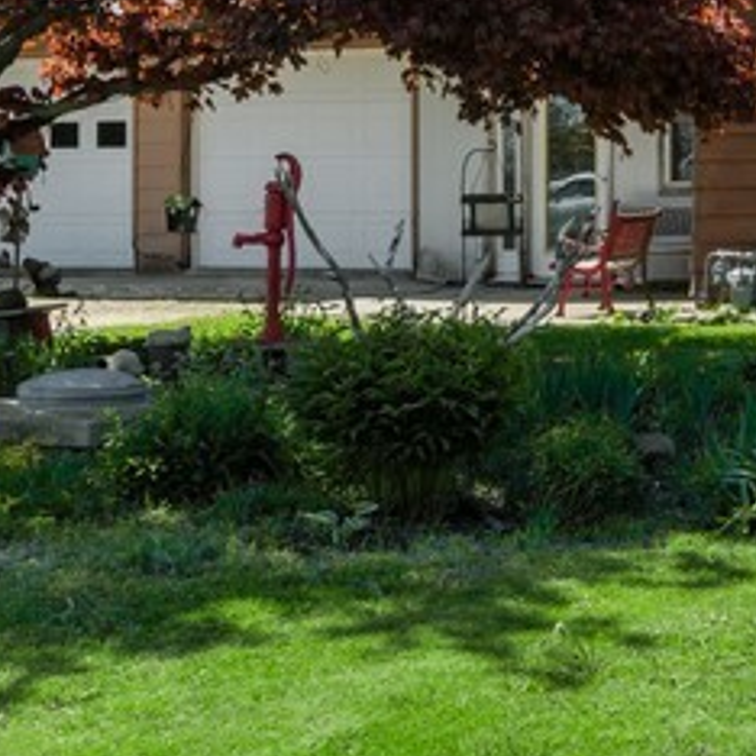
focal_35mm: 98
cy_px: 39
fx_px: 2421
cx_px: 1305
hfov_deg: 15.5
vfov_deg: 17.4
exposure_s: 1/320
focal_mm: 30
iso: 200
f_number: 10
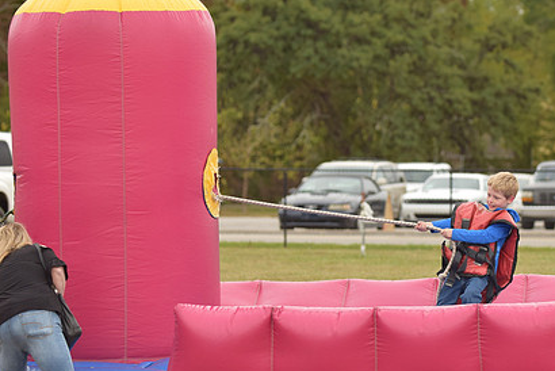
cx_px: 360
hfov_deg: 9.9
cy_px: 219
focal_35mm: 208
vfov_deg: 6.6
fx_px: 3209
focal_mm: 98
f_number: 2.8
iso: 200
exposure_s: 1/1000
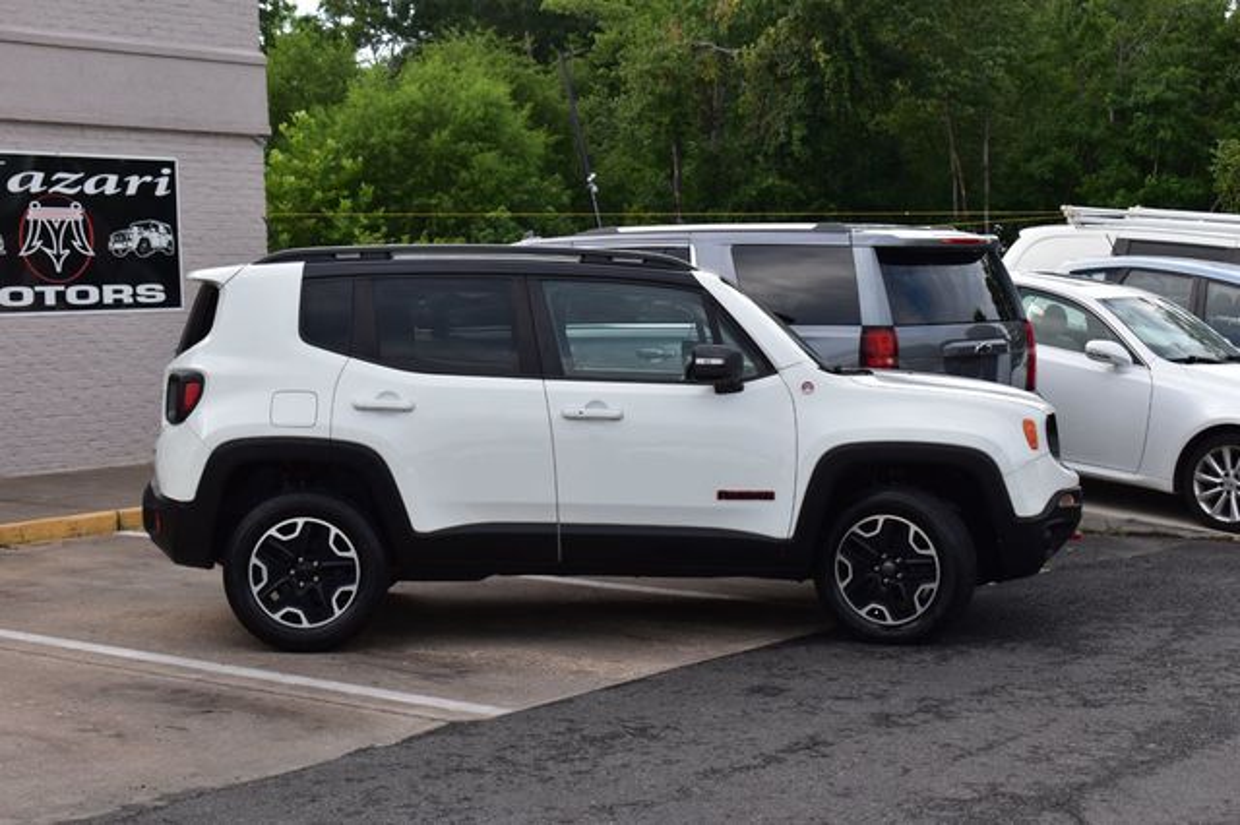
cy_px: 412
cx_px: 620
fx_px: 2066
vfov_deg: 22.6
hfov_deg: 33.4
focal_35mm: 60
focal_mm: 40
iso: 400
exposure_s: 1/200
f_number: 10
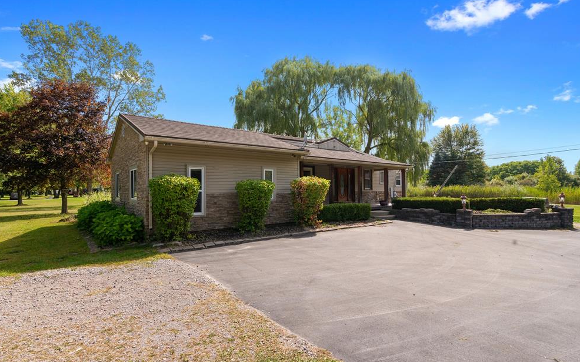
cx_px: 285
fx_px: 284
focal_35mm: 18
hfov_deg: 91.1
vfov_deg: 65.0
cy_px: 188
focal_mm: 17
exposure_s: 1/320
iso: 320
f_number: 9
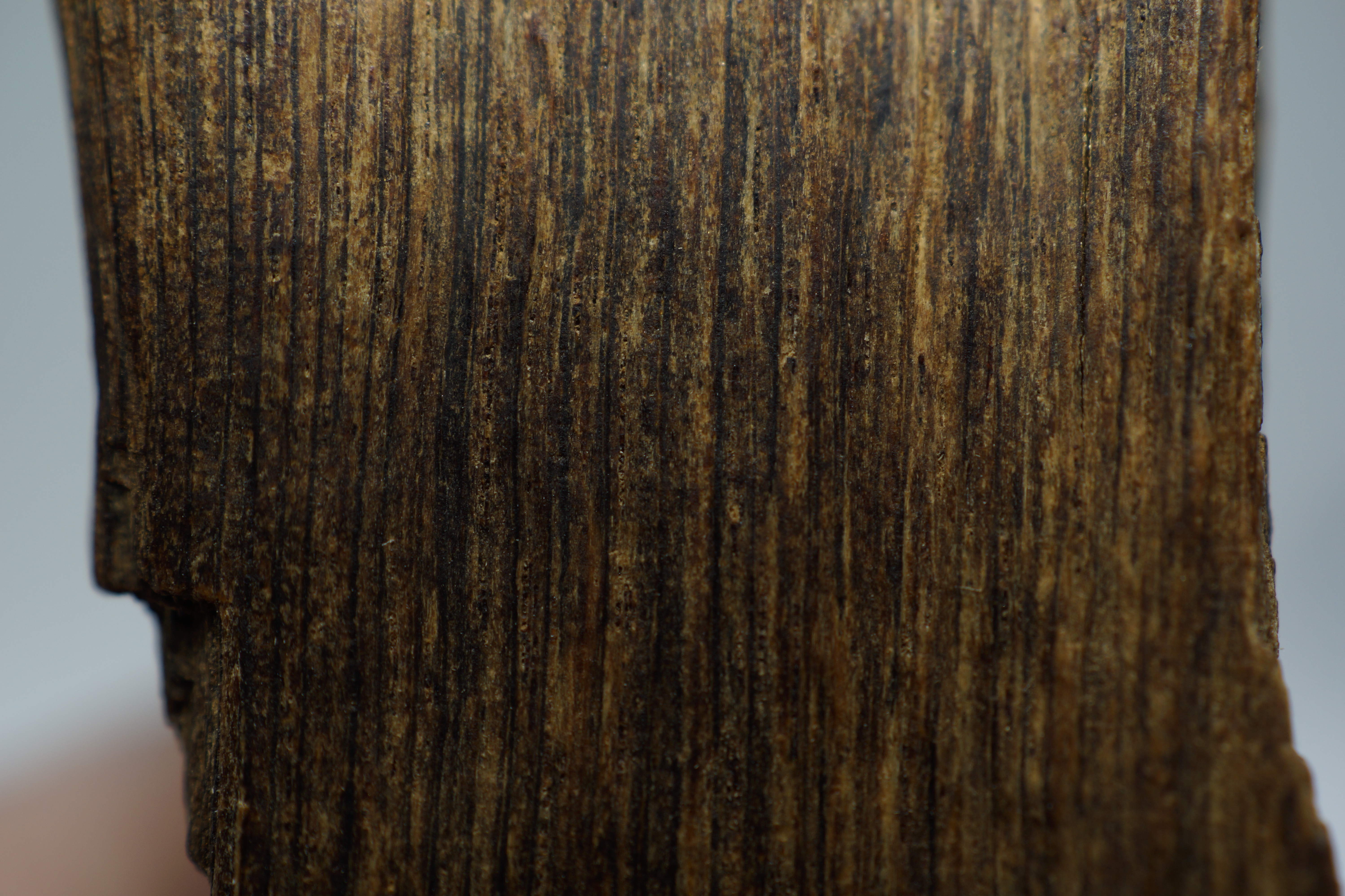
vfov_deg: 29.9
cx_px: 672
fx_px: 1681
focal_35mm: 45
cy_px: 448
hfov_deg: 43.6
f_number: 4
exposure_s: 1/160
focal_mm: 30
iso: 100
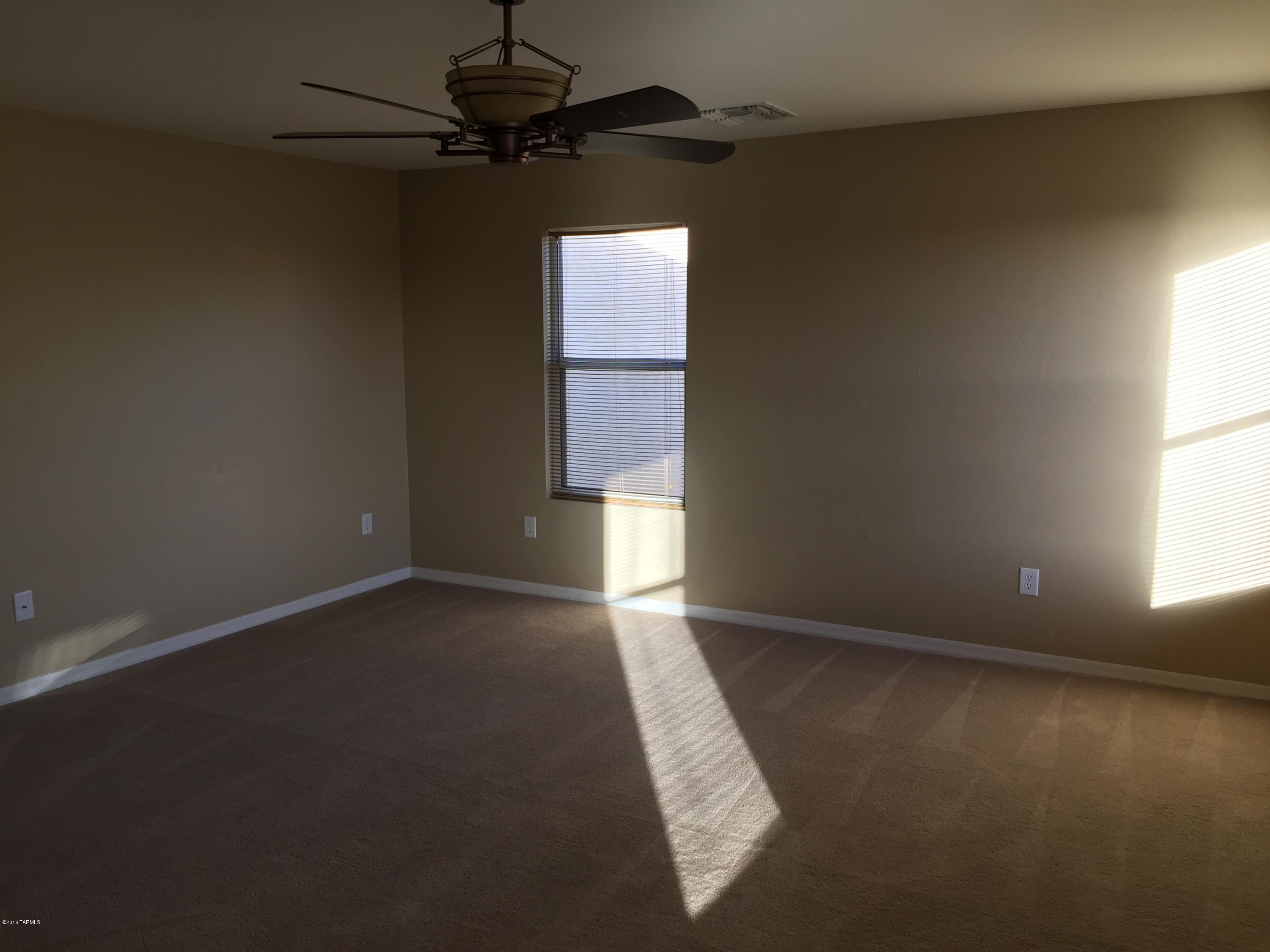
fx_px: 1064
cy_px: 476
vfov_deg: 48.2
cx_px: 635
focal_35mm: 29
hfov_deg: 61.7
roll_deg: -0.5
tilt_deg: -7.4
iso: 32
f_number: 2.2
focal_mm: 4.15
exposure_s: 1/60
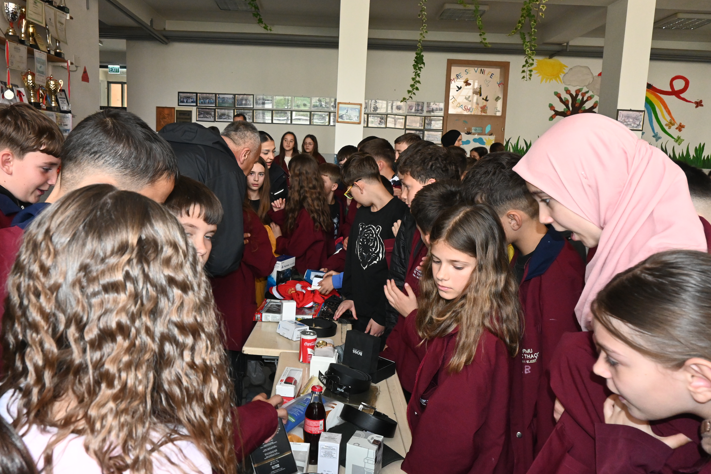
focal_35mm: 26
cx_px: 334
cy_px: 221
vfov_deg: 49.5
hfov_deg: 69.3
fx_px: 513
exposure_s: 1/125
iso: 2500
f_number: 6.3
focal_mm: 16
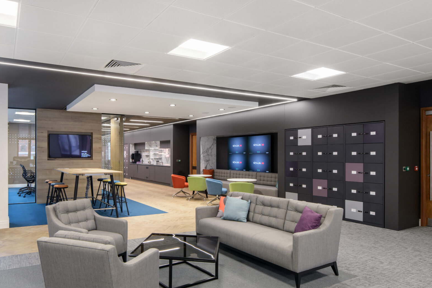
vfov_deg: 50.7
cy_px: 180
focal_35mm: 25
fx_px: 300
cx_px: 166
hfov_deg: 70.5
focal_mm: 19
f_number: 14
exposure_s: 1/1.25
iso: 160
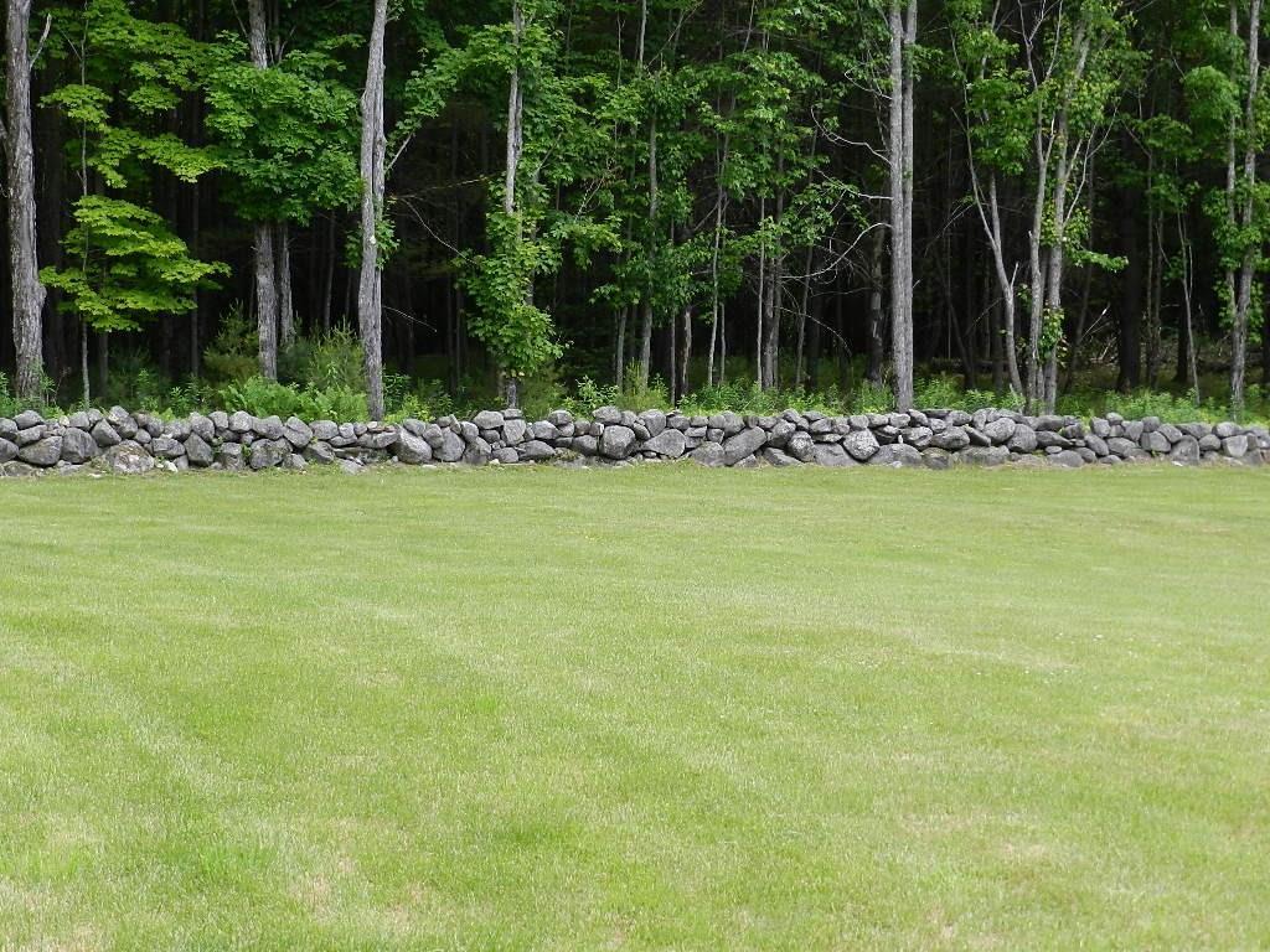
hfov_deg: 25.7
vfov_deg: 19.4
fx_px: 2788
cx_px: 635
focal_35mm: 76
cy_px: 476
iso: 160
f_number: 4.8
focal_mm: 13.5
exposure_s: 1/250
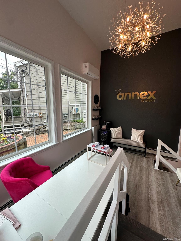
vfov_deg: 102.1
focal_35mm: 14
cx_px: 90
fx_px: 98
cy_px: 120
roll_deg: -1.3
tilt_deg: -7.9
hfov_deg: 85.7
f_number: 2.2
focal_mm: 2.22
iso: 64
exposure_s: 1/120
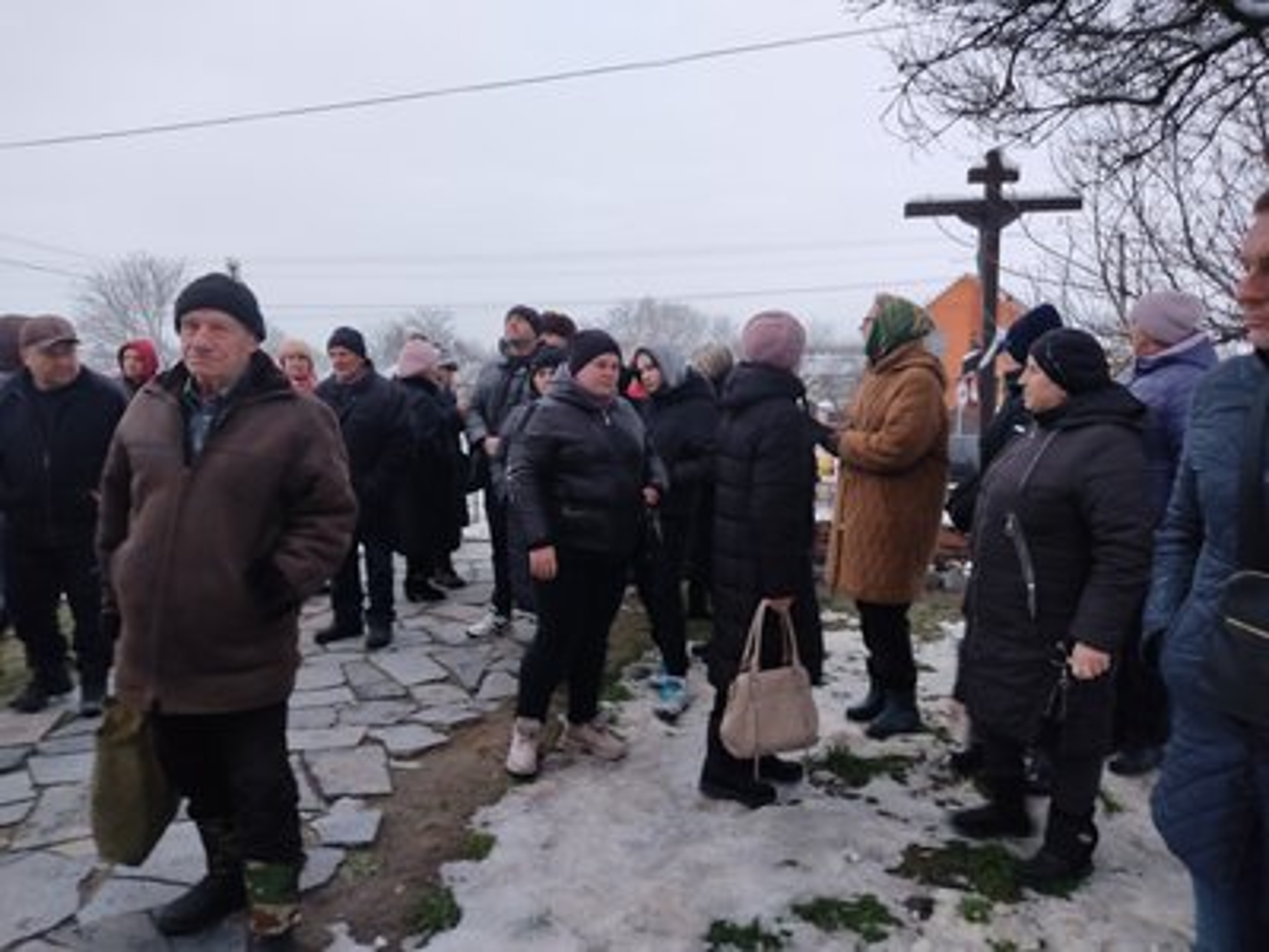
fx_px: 953
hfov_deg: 67.3
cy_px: 476
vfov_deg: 53.1
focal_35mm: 26
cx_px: 634
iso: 443
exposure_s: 1/33
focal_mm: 4.74
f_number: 1.79
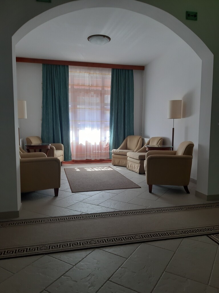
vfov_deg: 65.3
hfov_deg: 51.4
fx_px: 228
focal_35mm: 27
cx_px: 110
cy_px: 146
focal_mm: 3.93
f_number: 1.7
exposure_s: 1/50
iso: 64
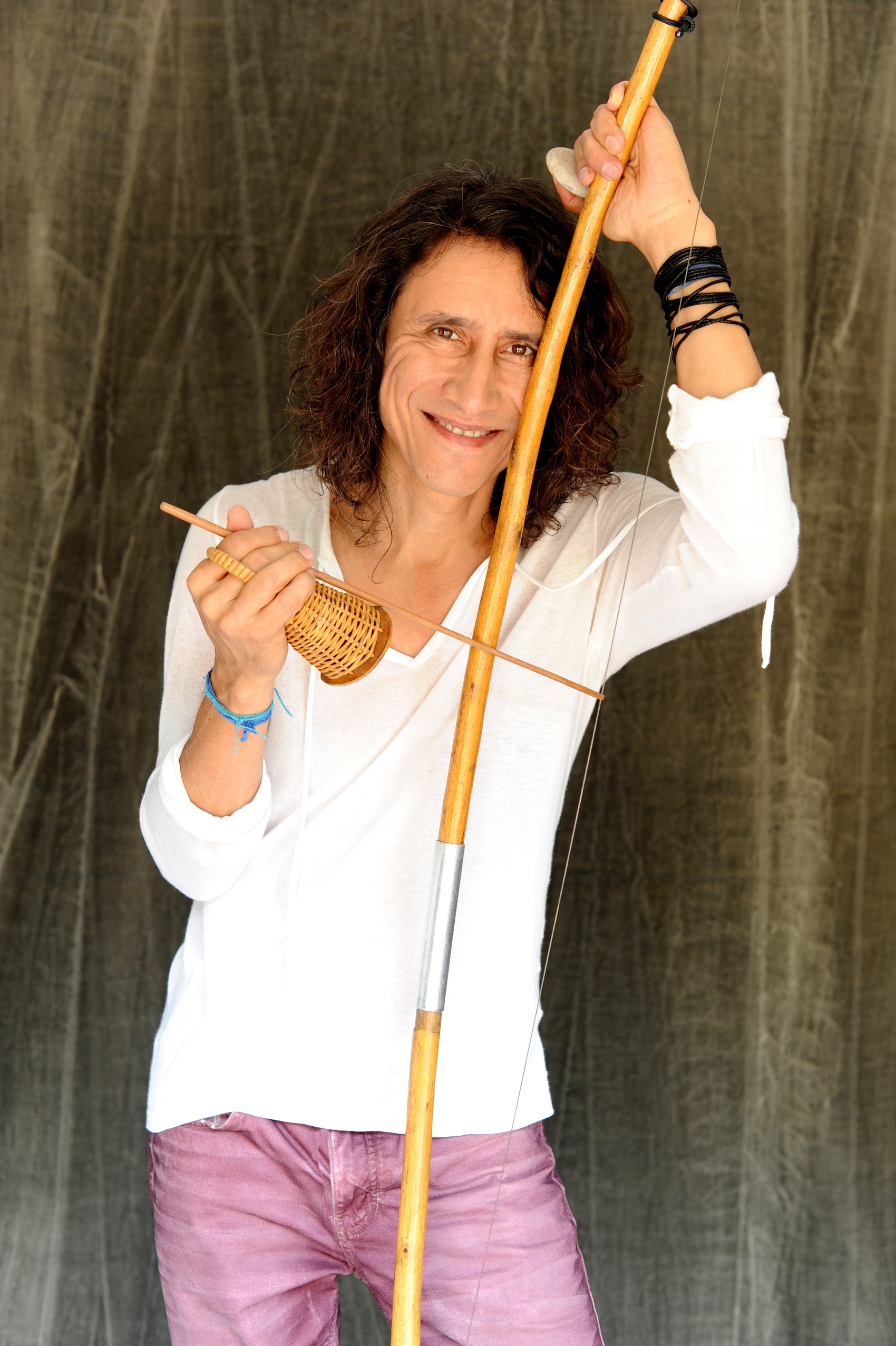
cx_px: 448
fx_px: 1869
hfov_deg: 27.0
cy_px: 673
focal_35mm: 50
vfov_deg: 39.6
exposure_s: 1/100
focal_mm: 50
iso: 800
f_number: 4.5
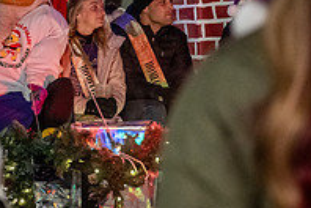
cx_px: -5
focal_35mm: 205
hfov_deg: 10.0
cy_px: 4
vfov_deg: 6.7
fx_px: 1771
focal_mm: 70
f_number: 2.8
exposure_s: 1/200
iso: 4000
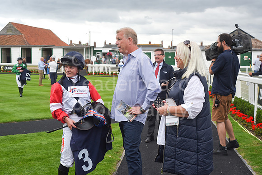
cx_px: 131
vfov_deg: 27.0
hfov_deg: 39.6
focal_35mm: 50
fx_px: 364
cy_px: 88
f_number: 5.6
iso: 800
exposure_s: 1/1600
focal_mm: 50
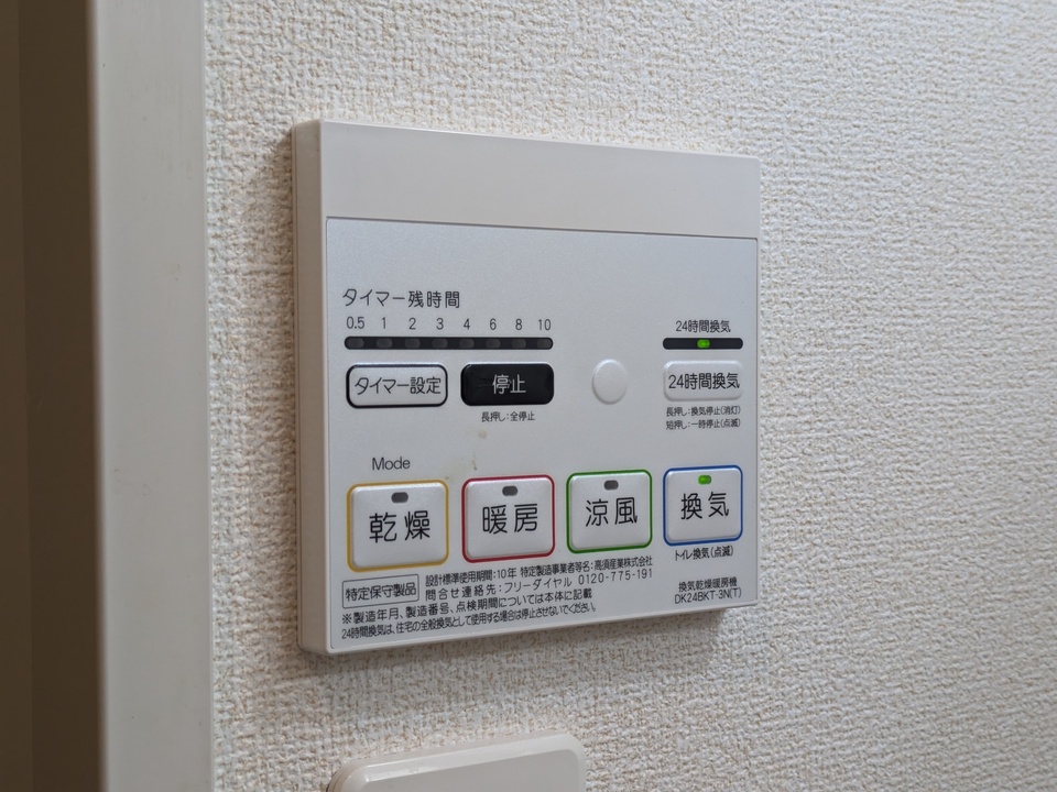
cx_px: 528
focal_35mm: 51
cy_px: 396
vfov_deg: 28.6
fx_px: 1557
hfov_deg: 37.5
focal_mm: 5.43
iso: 116
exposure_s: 1/120
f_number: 1.89
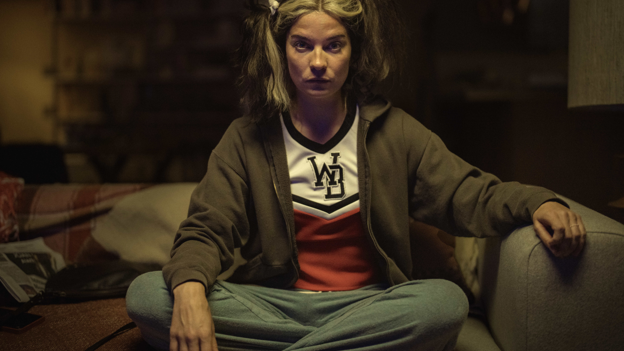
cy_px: 144
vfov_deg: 22.6
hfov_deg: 39.2
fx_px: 877
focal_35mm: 53
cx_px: 311
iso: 3200
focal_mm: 50
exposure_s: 1/800
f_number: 1.2
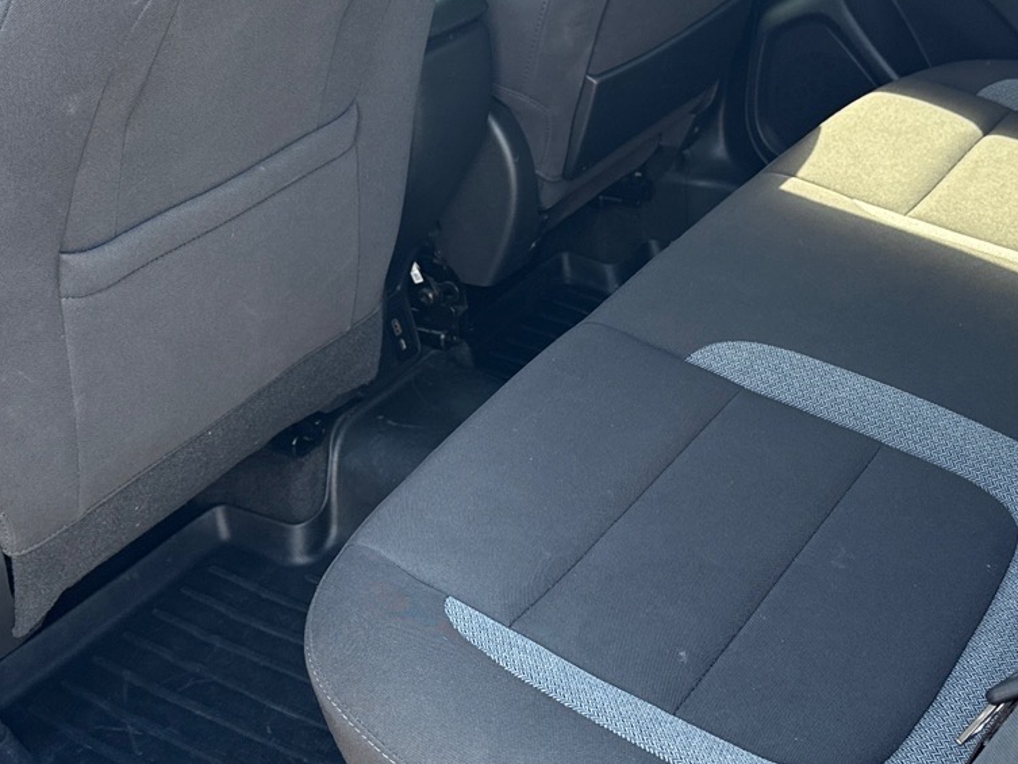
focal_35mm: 51
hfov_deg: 37.5
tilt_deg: -25.5
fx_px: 1500
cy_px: 311
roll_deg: +5.2
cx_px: 520
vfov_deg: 28.5
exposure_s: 1/112
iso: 200
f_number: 1.78
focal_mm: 6.76
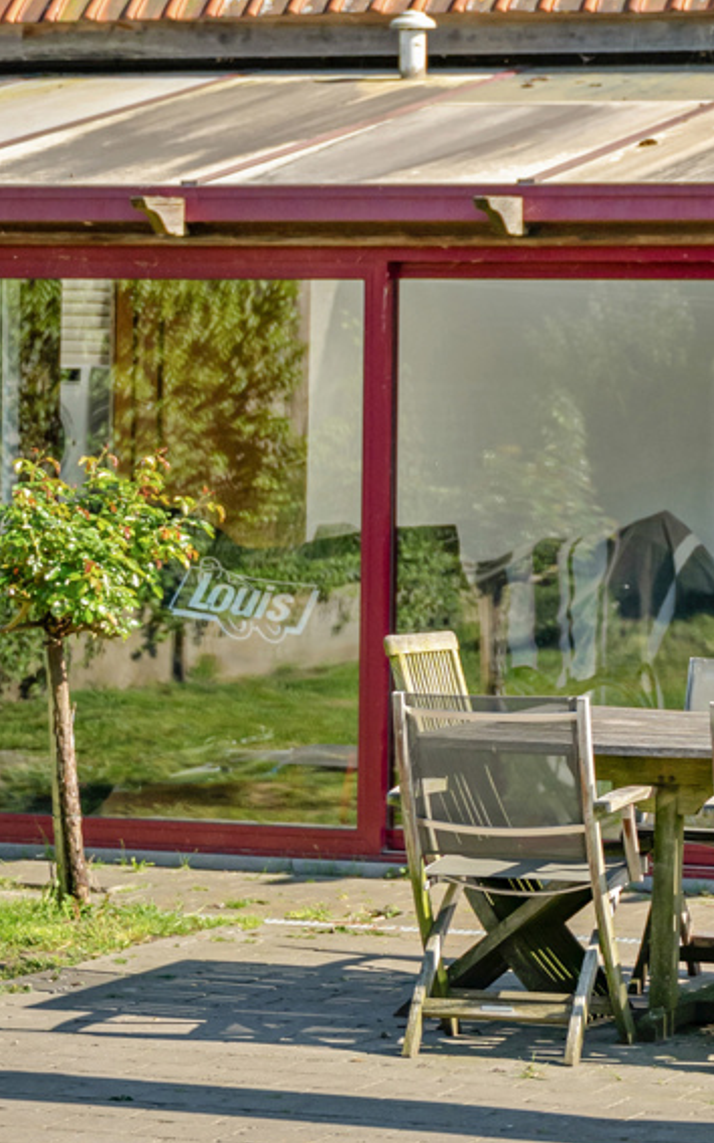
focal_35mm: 132
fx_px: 4113
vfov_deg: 15.8
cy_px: 282
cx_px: 577
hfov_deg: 9.9
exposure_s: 1/5000
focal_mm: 51
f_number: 2.8
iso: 500
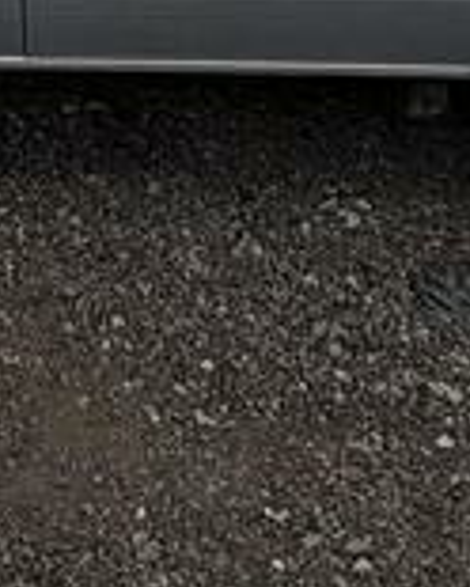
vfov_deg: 17.1
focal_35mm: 79
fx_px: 1374
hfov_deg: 17.8
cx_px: -190
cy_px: -614
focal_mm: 2.22
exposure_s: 1/2674
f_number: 2.2
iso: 50
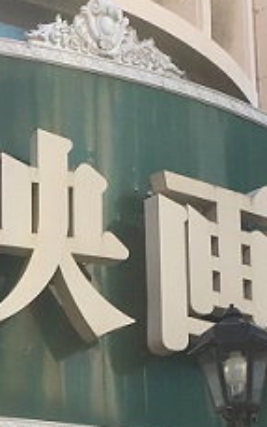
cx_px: -115
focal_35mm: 130
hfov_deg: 9.8
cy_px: 474
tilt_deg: +11.6
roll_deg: -0.2
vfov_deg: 15.6
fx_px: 1514
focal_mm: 4.15
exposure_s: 1/285
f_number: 2.2
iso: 25
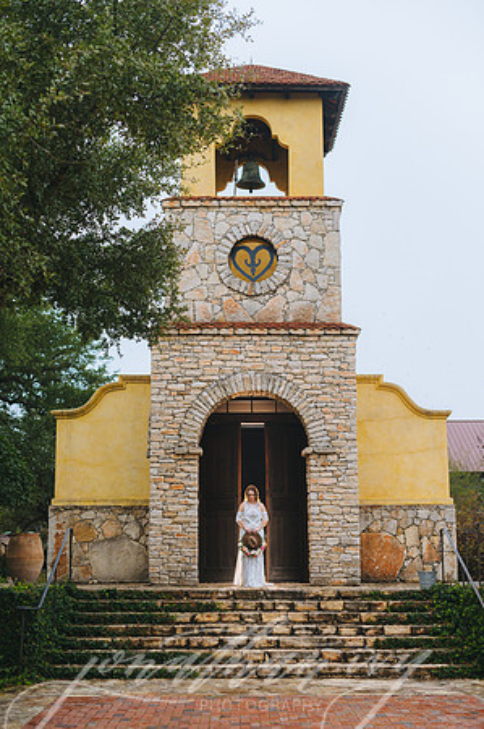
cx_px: 242
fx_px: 1011
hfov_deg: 26.9
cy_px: 364
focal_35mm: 50
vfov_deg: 39.6
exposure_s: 1/200
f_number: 2.8
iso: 500
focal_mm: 50
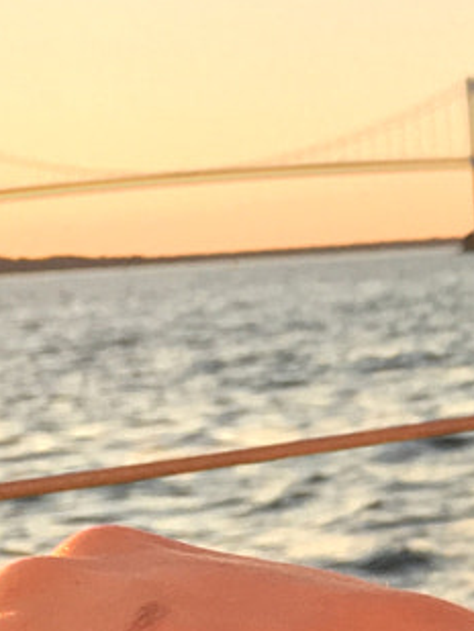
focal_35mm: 150
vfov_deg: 13.2
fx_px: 2737
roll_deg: +2.9
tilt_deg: -2.4
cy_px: 319
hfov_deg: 9.1
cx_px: 1040
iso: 25
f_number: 2.2
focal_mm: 4.15
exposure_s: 1/131
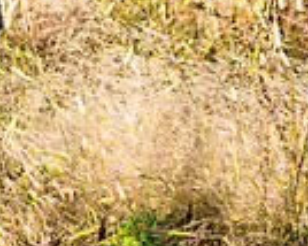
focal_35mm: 183
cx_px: 5
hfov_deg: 10.5
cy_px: -179
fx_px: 1667
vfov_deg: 8.2
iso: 200
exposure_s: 1/640
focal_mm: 58
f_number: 3.2
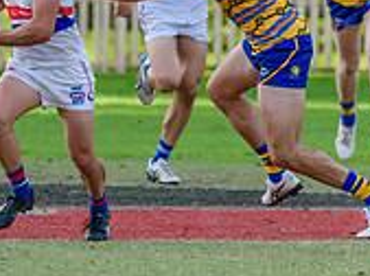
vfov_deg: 1.0
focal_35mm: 1472
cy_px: 101
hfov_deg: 1.4
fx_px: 15700
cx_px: 36
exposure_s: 1/1600
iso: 2500
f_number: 6
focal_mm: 420
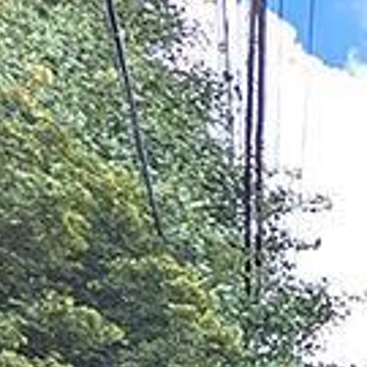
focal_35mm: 55
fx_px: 660
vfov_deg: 24.7
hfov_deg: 21.0
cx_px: 661
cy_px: 536
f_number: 2.2
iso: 50
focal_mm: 1.83
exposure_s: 1/1203
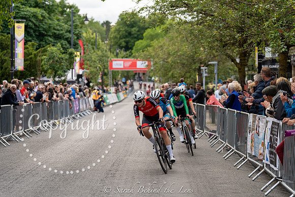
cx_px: 148
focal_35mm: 106
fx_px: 869
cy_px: 98
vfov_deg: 12.9
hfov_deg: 19.3
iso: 400
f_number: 3.2
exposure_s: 1/1000
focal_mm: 106
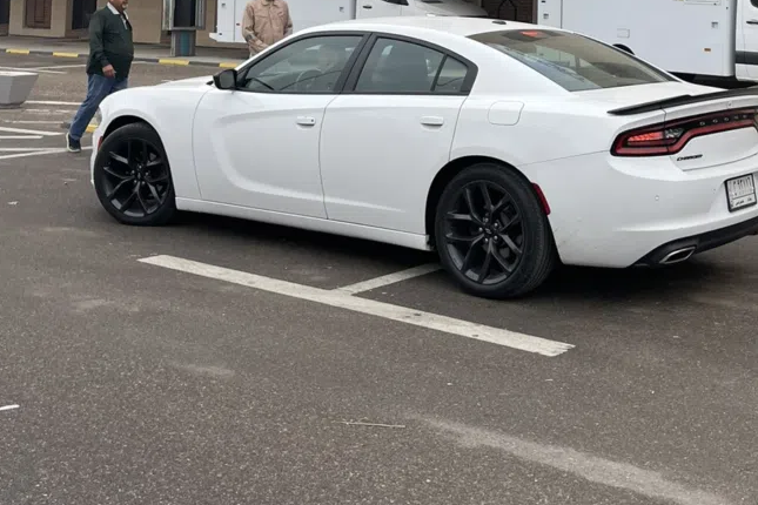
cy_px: -33
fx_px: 1158
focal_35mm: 55
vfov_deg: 23.3
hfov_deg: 35.9
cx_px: 499
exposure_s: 1/1164
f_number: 1.6
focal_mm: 5.1
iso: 32
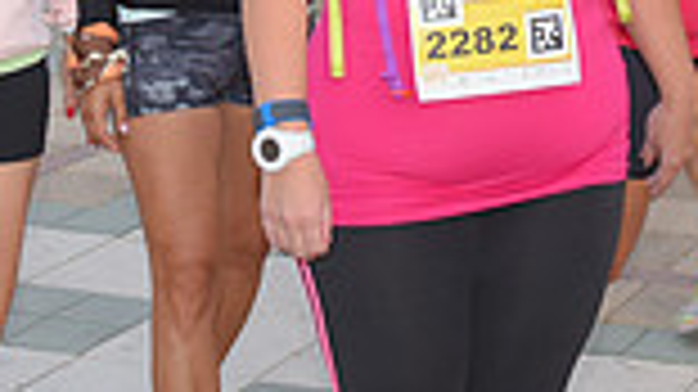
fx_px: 2460
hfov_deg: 16.1
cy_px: -246
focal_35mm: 133
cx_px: 401
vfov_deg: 8.8
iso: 640
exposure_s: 1/160
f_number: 5.6
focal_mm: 34
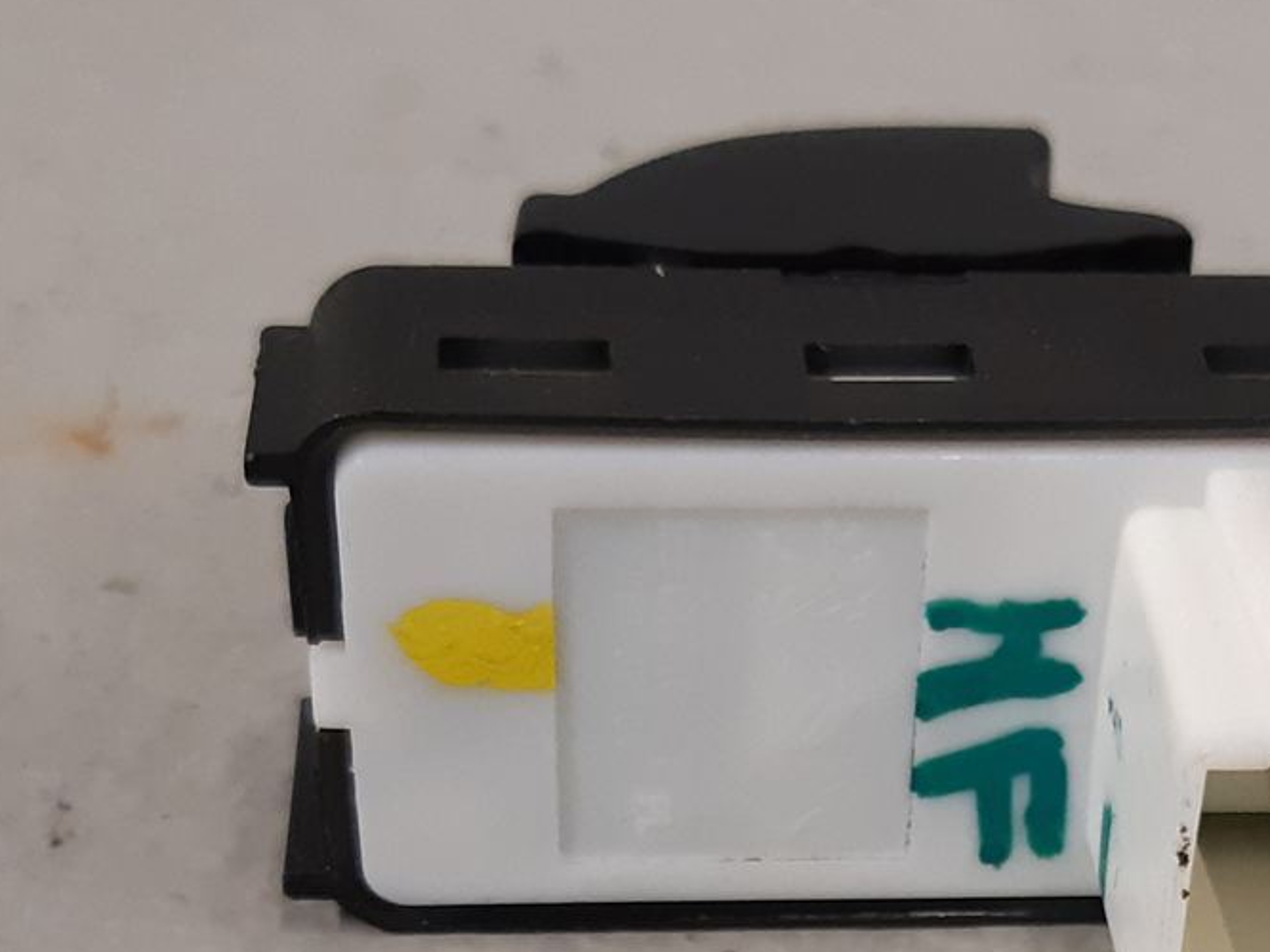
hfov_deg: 24.2
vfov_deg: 17.6
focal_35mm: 80
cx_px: 902
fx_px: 2934
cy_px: 1116
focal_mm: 3.93
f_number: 1.7
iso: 160
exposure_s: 1/50
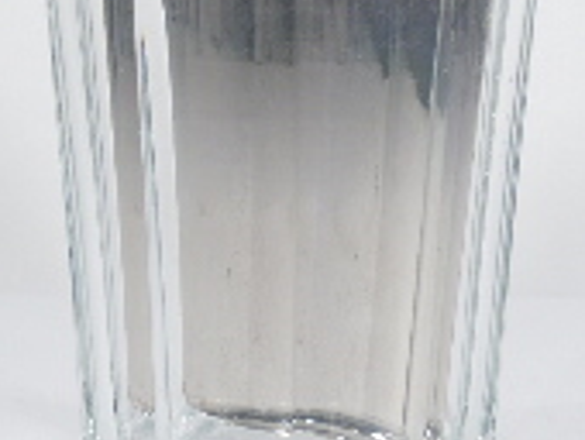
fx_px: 2979
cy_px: 220
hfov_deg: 11.2
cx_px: 327
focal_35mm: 176
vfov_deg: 8.5
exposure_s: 1/125
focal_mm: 15.65
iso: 64
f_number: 3.6
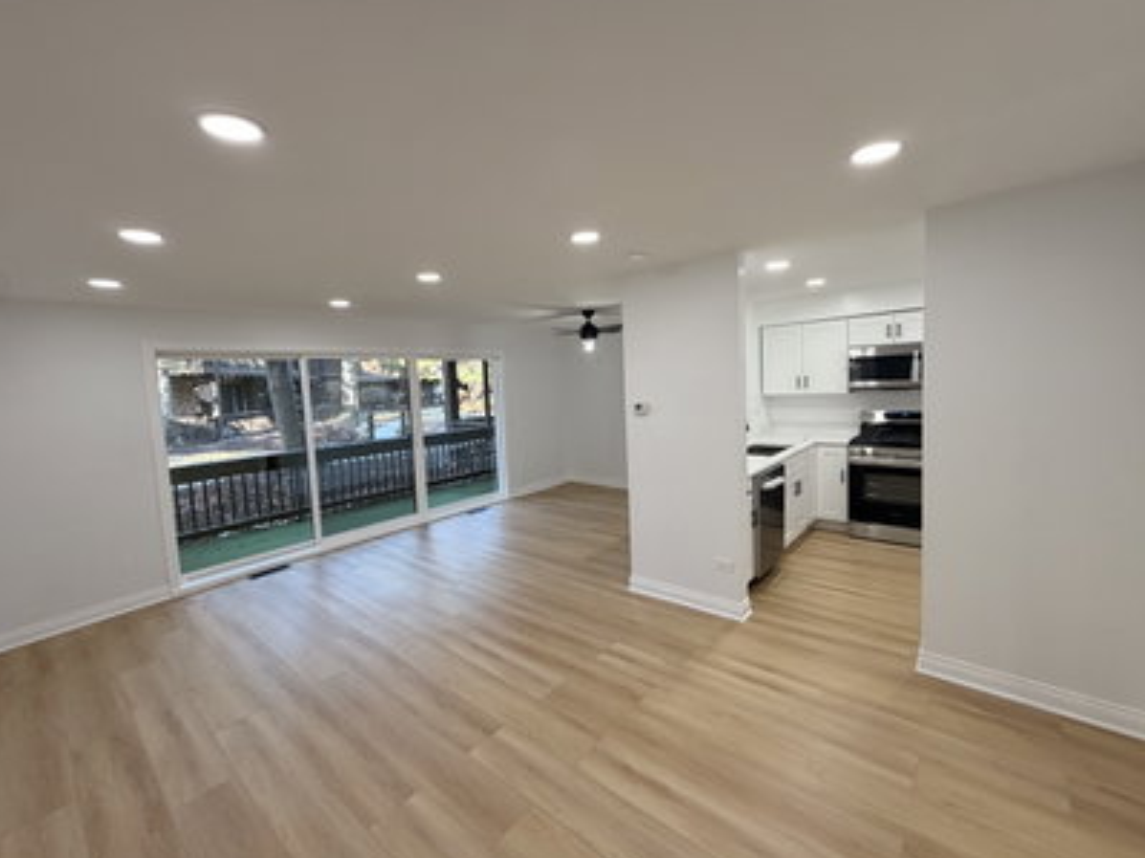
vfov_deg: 81.7
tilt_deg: -1.1
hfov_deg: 98.2
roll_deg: +3.0
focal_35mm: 15
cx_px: 567
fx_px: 496
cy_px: 416
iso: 160
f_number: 2.2
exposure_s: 1/120
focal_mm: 2.22
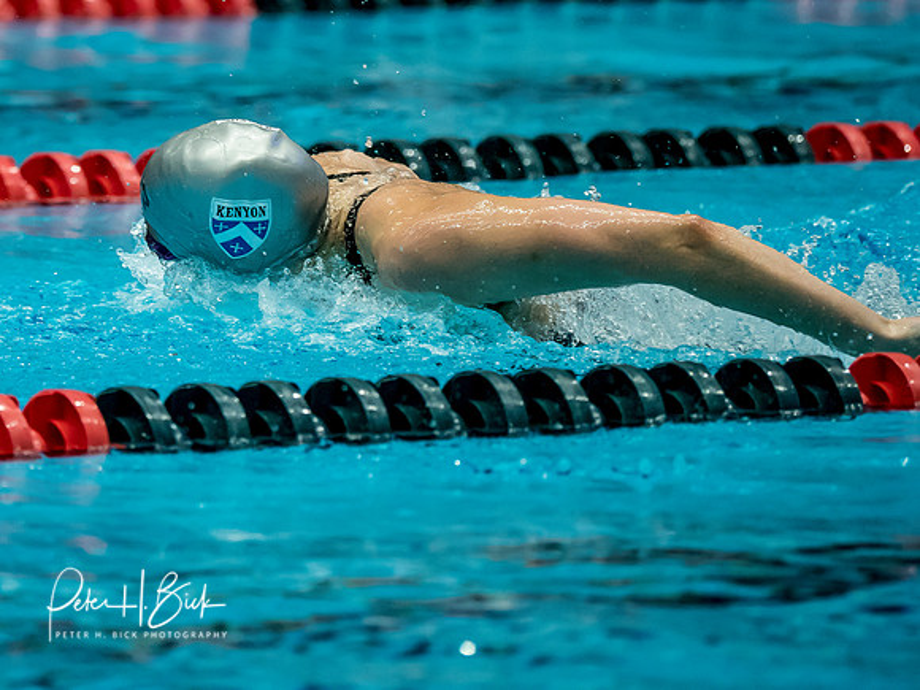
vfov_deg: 2.7
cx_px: 298
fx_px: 14422
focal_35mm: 543
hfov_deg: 3.7
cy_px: 223
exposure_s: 1/1000
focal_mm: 200
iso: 2500
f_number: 2.8
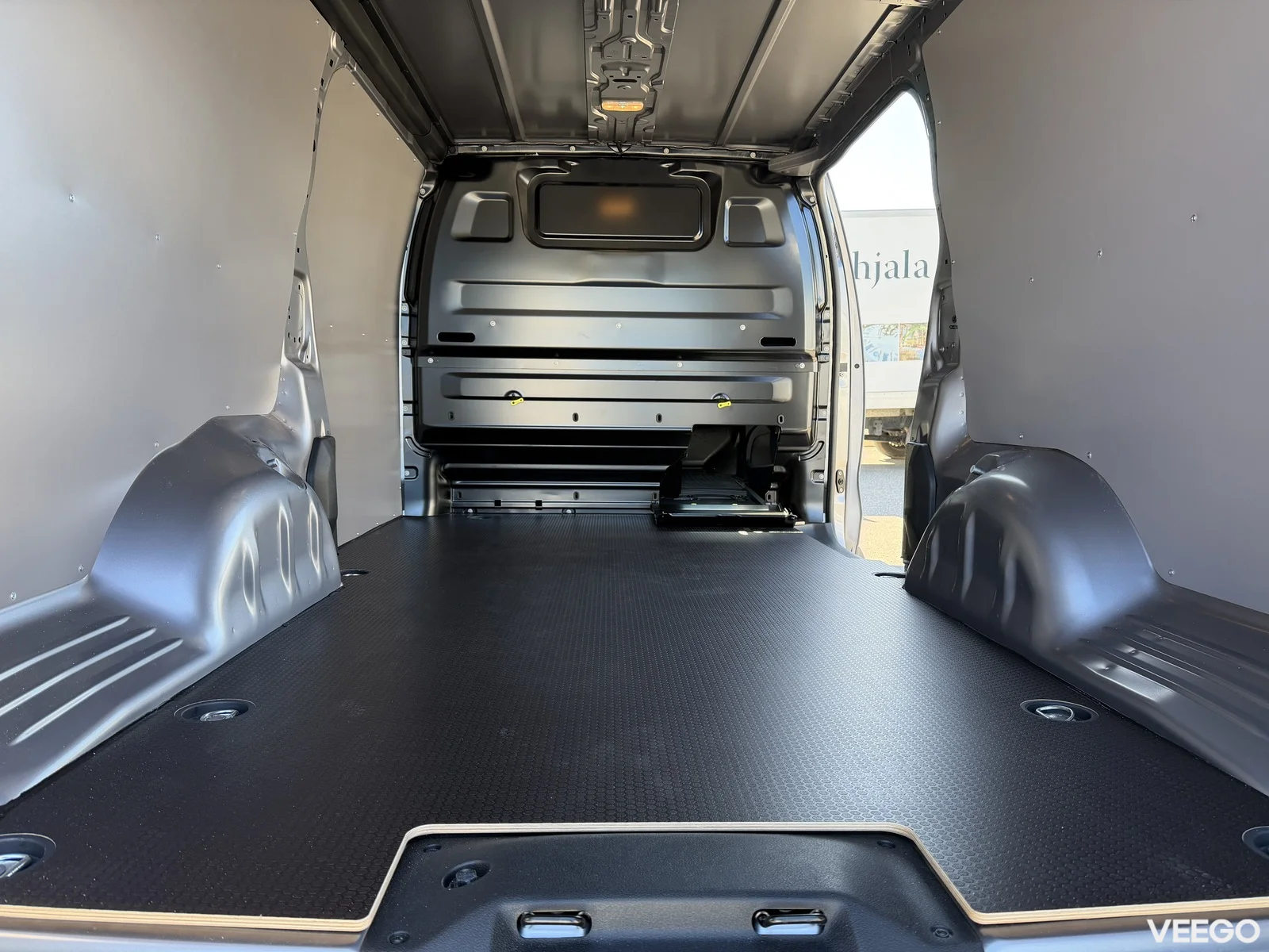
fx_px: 880
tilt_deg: -6.4
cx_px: 634
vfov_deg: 56.8
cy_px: 476
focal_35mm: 24
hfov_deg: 71.6
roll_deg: -0.4
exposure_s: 1/201
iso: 125
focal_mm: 6.76
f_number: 1.78
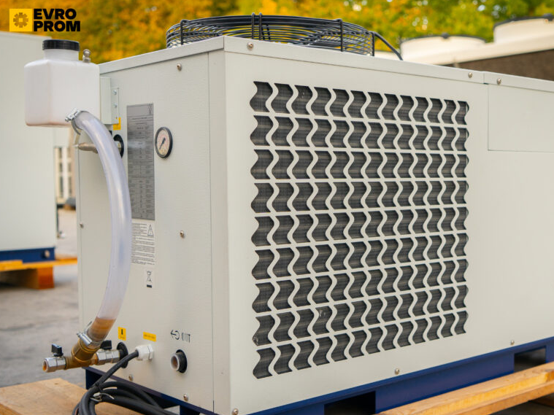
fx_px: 768
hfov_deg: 39.4
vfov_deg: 30.2
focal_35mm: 48
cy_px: 228
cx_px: 351
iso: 250
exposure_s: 1/320
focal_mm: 37
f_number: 4
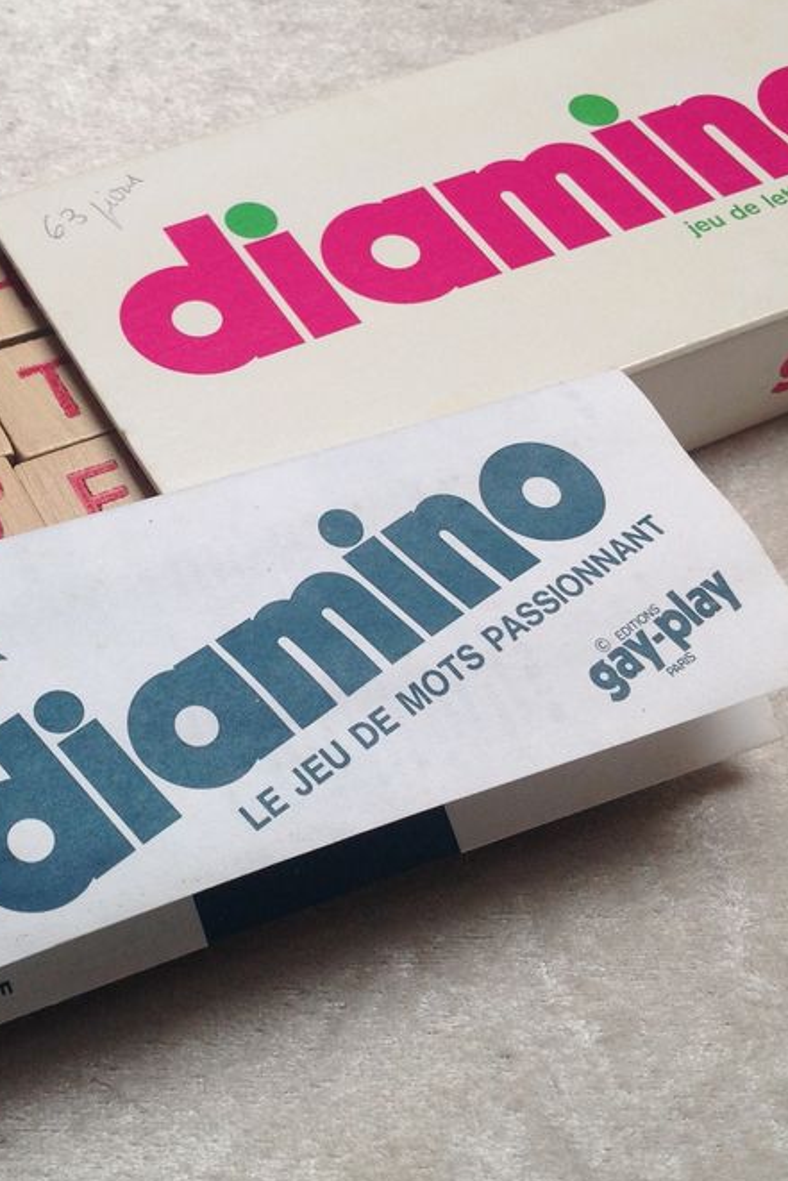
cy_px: 544
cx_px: 152
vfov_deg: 36.2
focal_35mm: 55
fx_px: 1805
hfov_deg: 24.2
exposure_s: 1/120
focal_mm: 4.28
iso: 64
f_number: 2.4
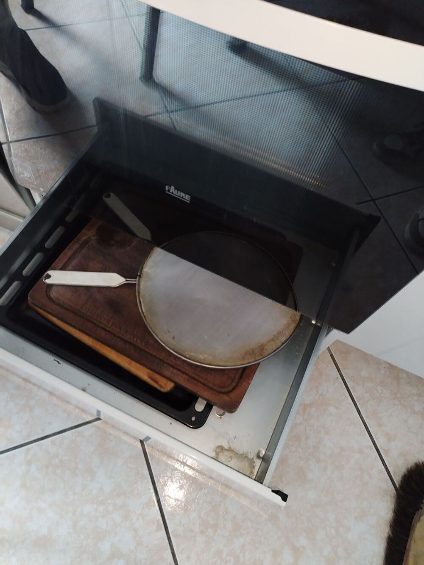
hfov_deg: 48.2
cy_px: 282
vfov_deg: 61.7
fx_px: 474
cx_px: 212
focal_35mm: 29
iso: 1149
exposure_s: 1/20
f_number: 1.8
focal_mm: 4.75
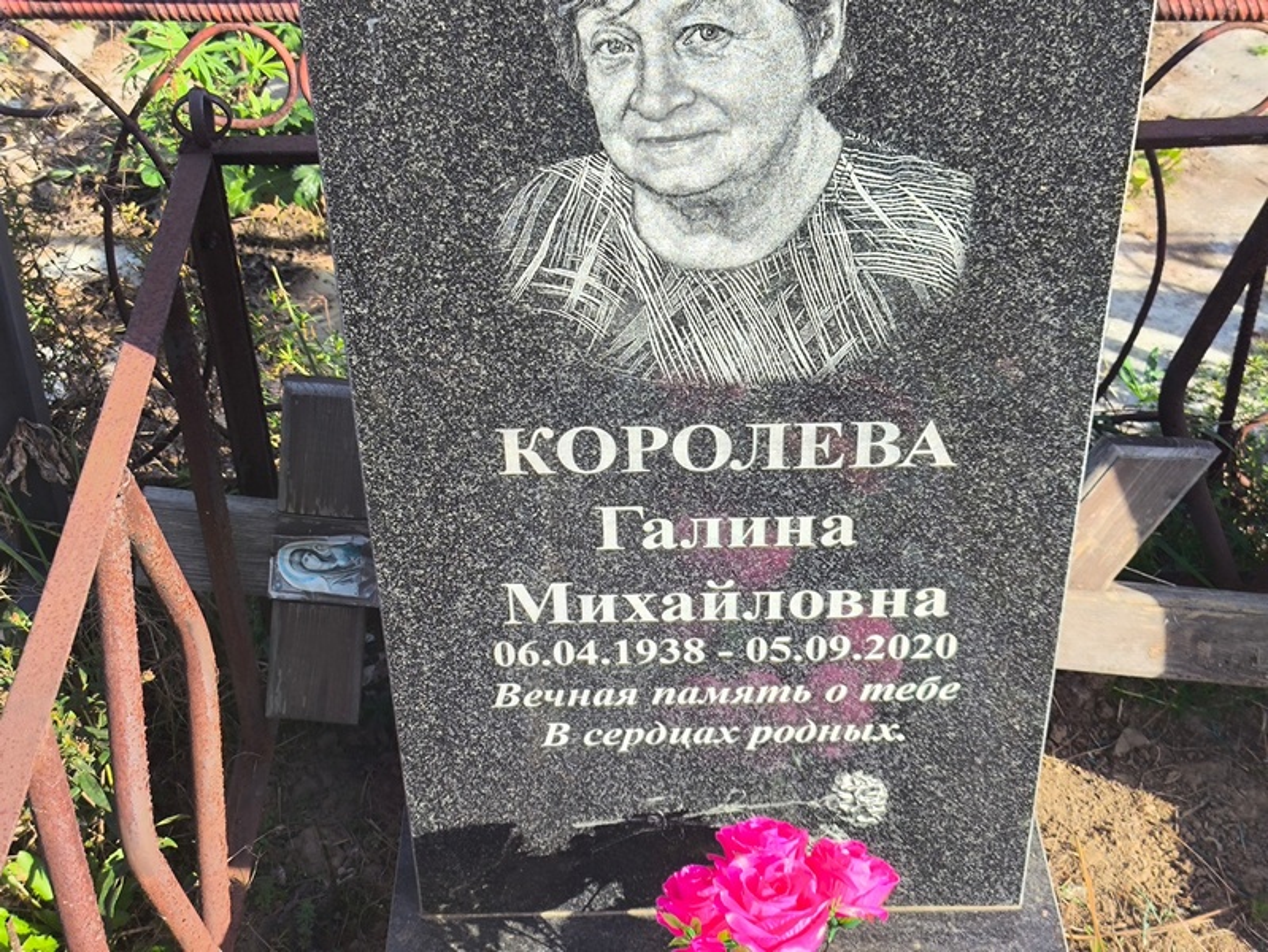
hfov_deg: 38.2
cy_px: 476
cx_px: 634
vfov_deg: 29.1
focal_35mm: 50
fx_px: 1832
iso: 50
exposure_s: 1/754
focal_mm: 4.71
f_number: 1.7
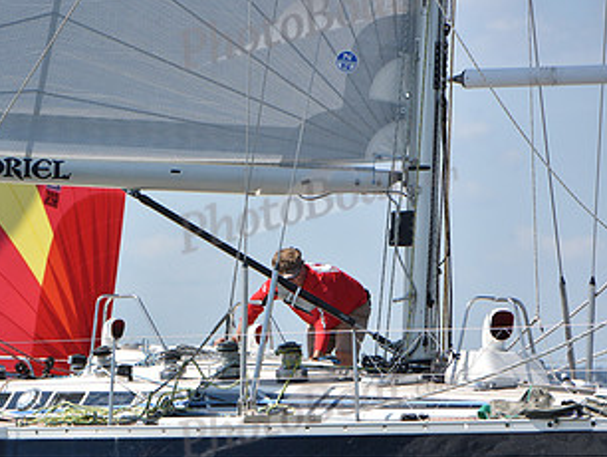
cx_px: 77
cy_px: 333
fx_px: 6388
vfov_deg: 4.1
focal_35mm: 364
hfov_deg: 5.4
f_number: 8
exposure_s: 1/1250
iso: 320
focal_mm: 200
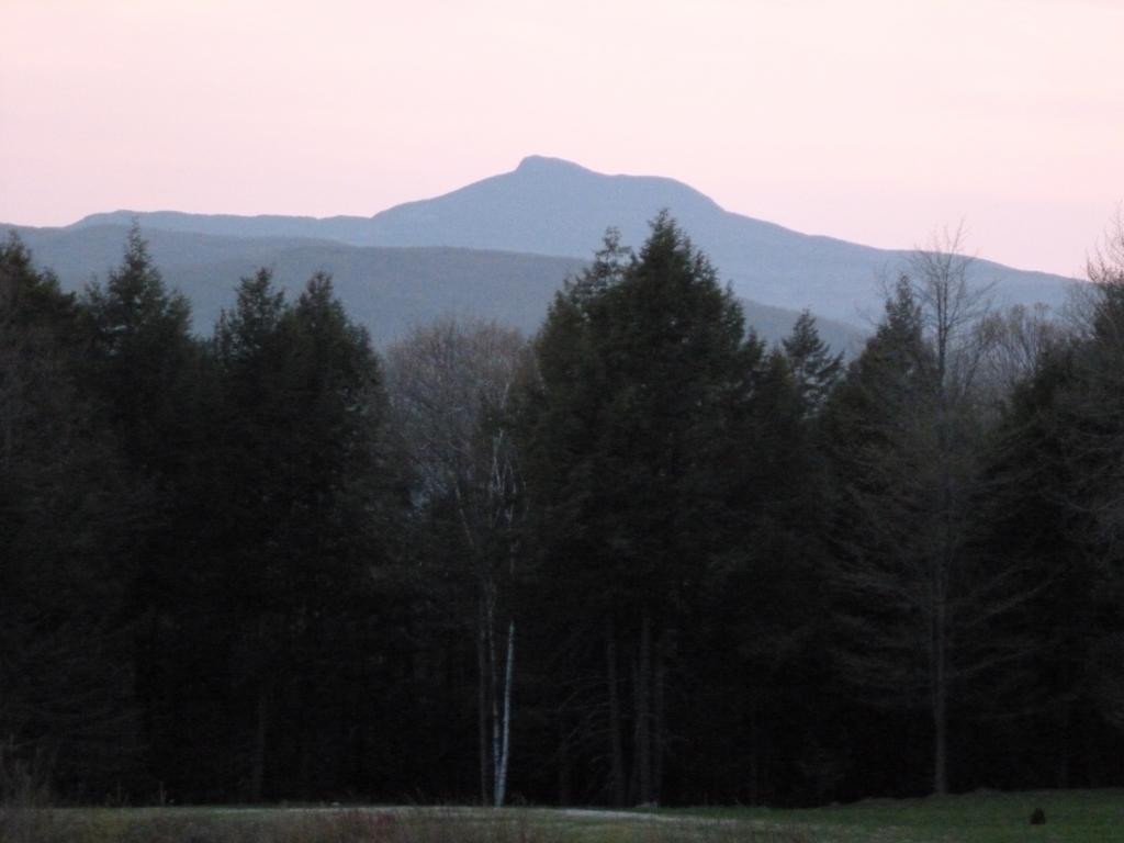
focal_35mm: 121
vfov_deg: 12.2
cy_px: 422
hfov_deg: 16.3
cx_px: 562
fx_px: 3929
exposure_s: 1/60
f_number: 5.1
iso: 1000
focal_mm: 21.7
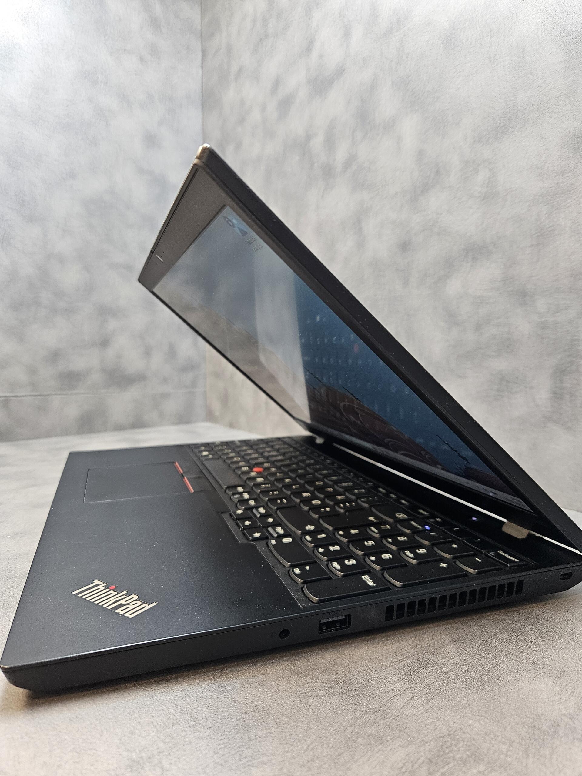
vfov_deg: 73.9
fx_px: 516
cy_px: 388
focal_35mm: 23
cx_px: 291
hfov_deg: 58.9
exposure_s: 1/100
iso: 320
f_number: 1.8
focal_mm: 5.4
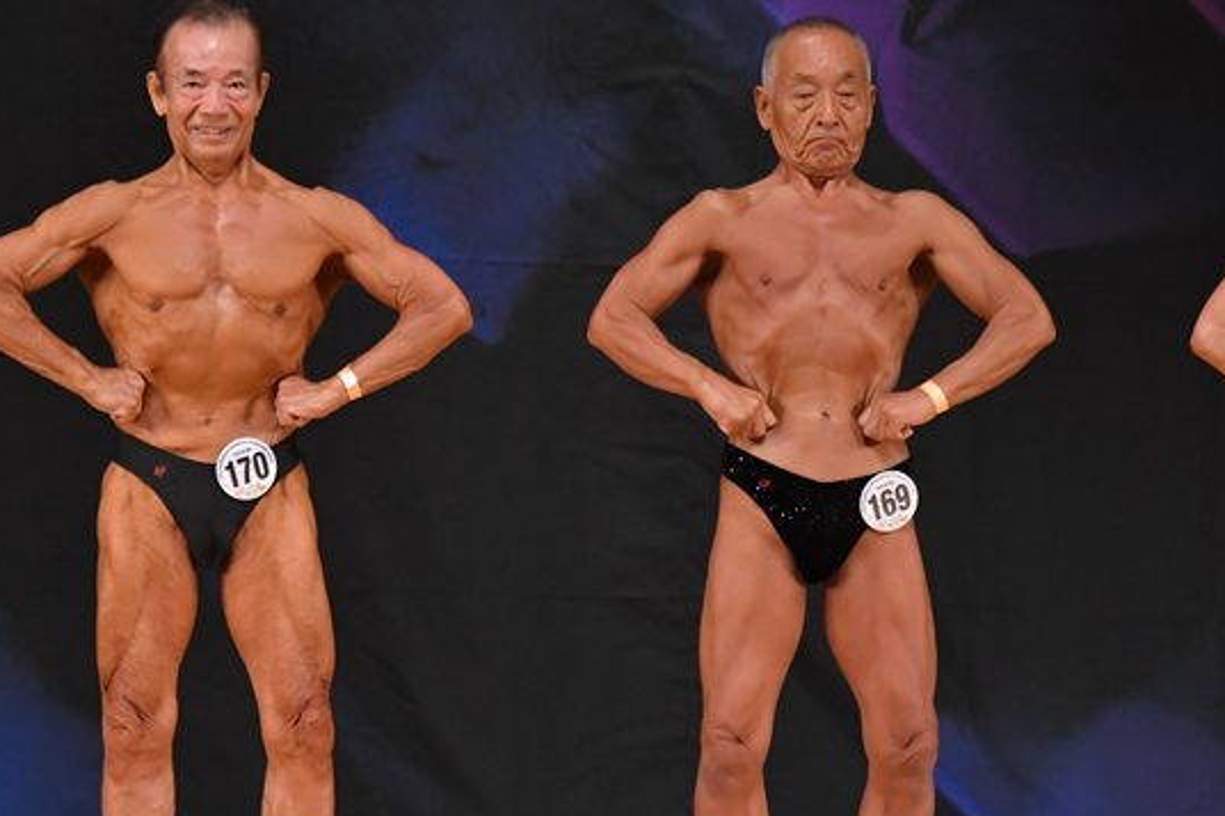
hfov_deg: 4.8
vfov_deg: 3.2
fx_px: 14763
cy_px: 443
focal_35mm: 434
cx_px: 545
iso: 4000
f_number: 5.6
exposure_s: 1/400
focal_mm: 200
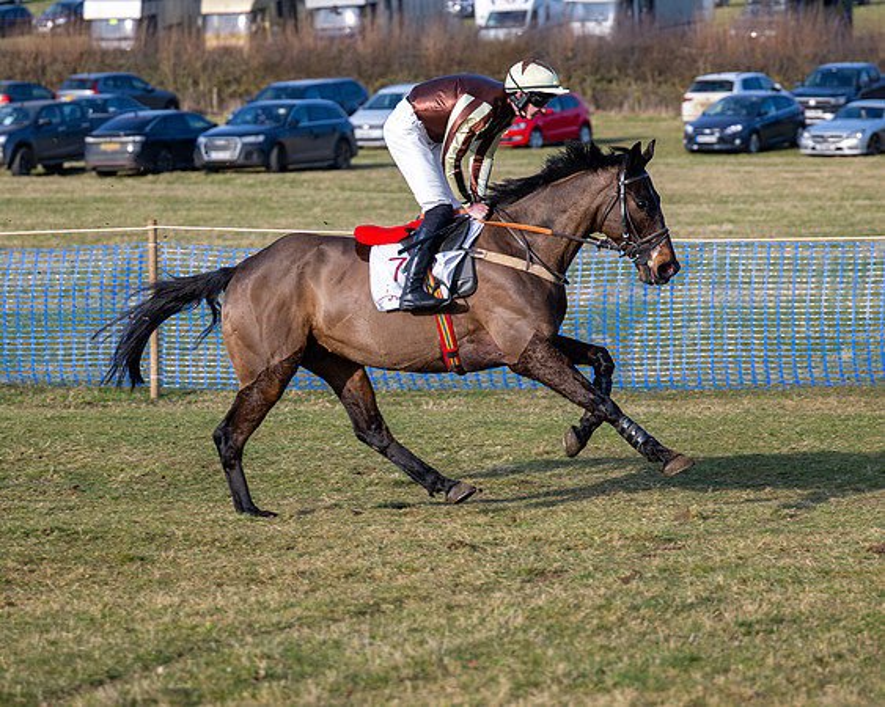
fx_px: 4353
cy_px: 353
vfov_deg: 9.3
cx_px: 378
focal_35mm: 166
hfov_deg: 11.6
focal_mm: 97
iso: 125
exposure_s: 1/1250
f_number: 2.8
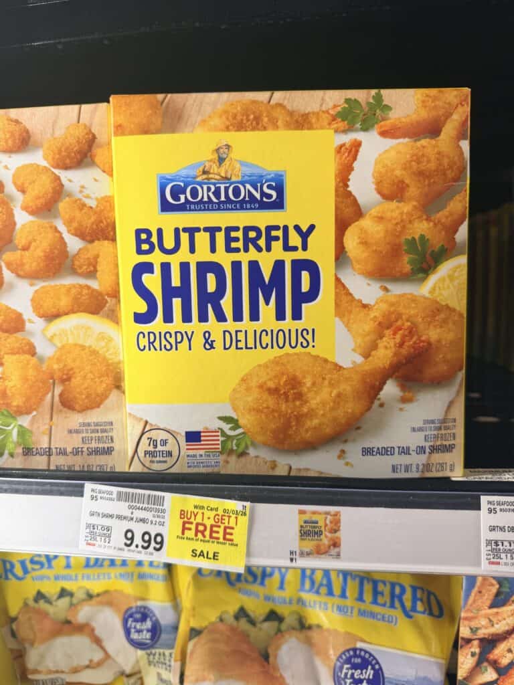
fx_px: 475
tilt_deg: -6.9
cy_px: 342
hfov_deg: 56.8
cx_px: 257
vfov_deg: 71.6
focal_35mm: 24
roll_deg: +1.7
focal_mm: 6.76
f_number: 1.78
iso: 80
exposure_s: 1/120
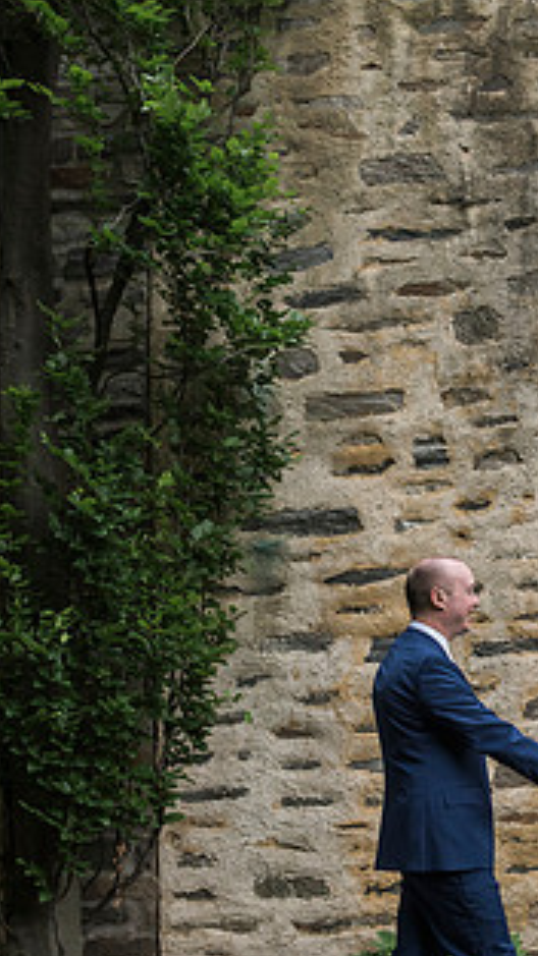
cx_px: 486
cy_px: 564
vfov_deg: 31.8
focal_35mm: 66
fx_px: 1674
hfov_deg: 18.0
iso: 800
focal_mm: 34
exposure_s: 1/400
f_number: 4
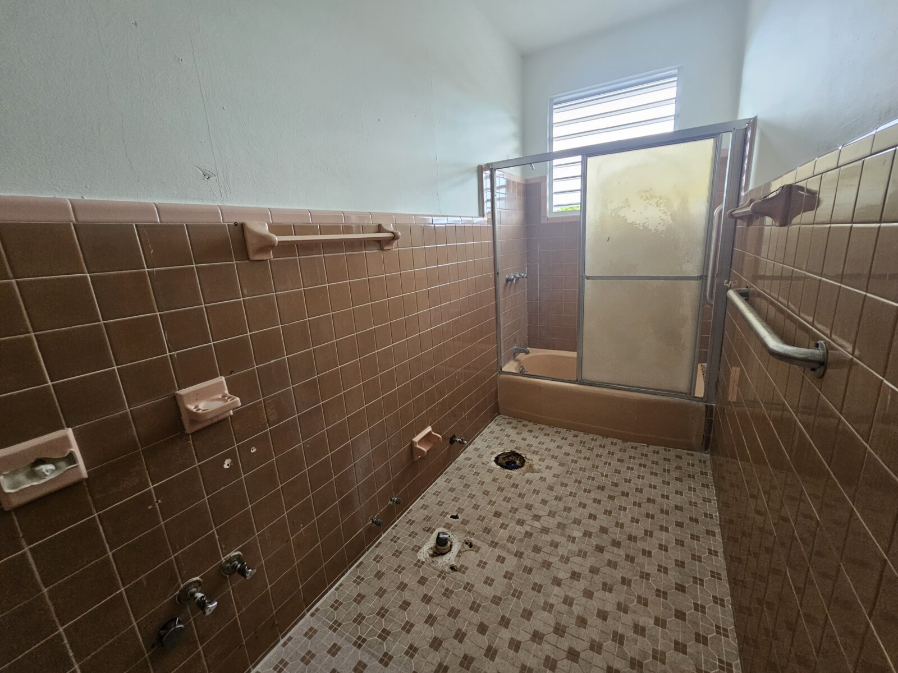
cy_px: 336
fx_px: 337
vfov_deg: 89.9
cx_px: 449
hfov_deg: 106.2
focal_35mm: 13
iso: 250
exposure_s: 1/60
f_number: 2.2
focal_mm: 2.2
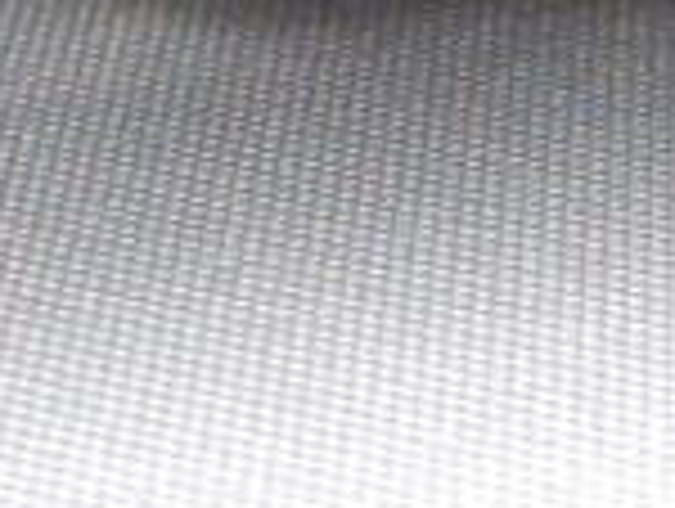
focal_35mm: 245
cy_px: -940
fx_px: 4785
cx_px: 1251
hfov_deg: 7.8
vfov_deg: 5.7
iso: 400
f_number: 4
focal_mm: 6.4
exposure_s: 1/30
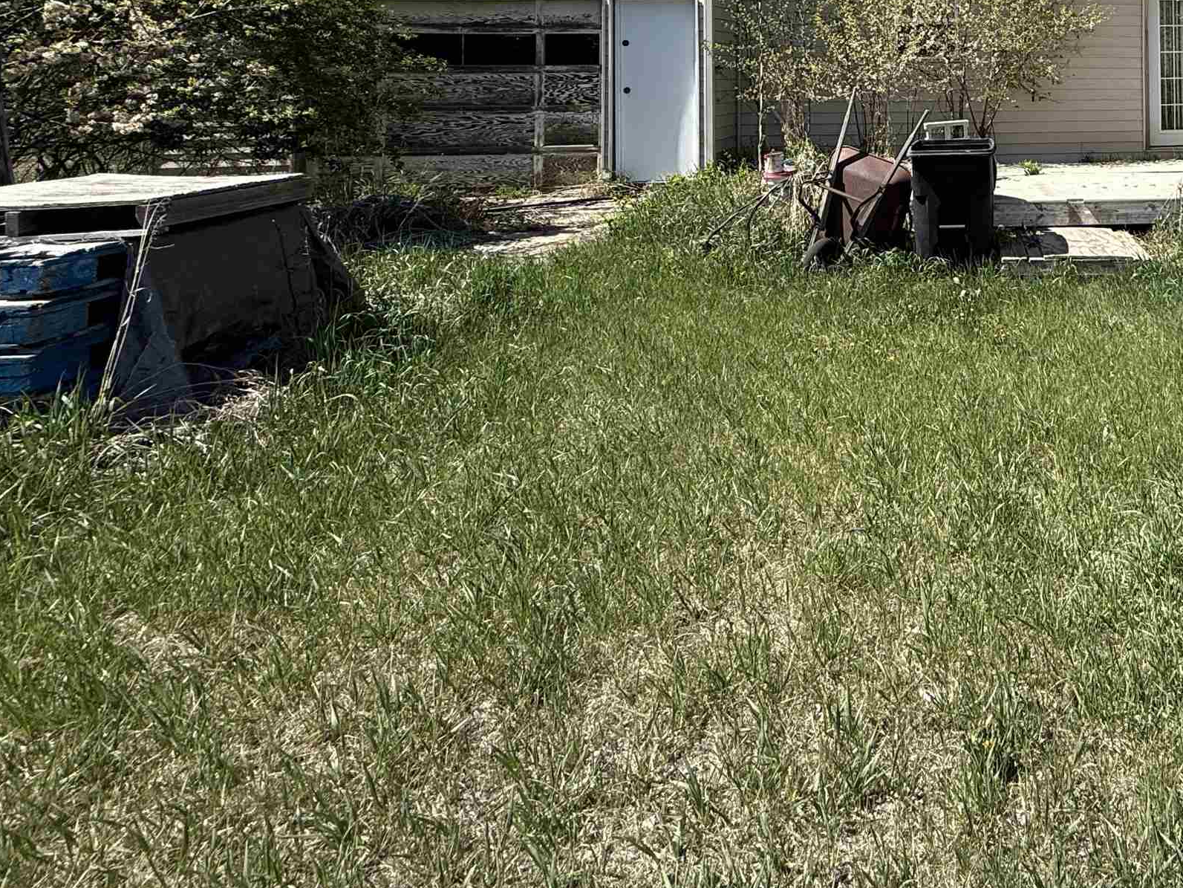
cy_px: 64
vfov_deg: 45.7
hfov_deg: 55.1
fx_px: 923
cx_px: 1101
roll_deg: +0.9
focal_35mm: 27
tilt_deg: +0.6
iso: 50
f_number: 2.2
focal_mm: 2.22
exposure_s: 1/1572
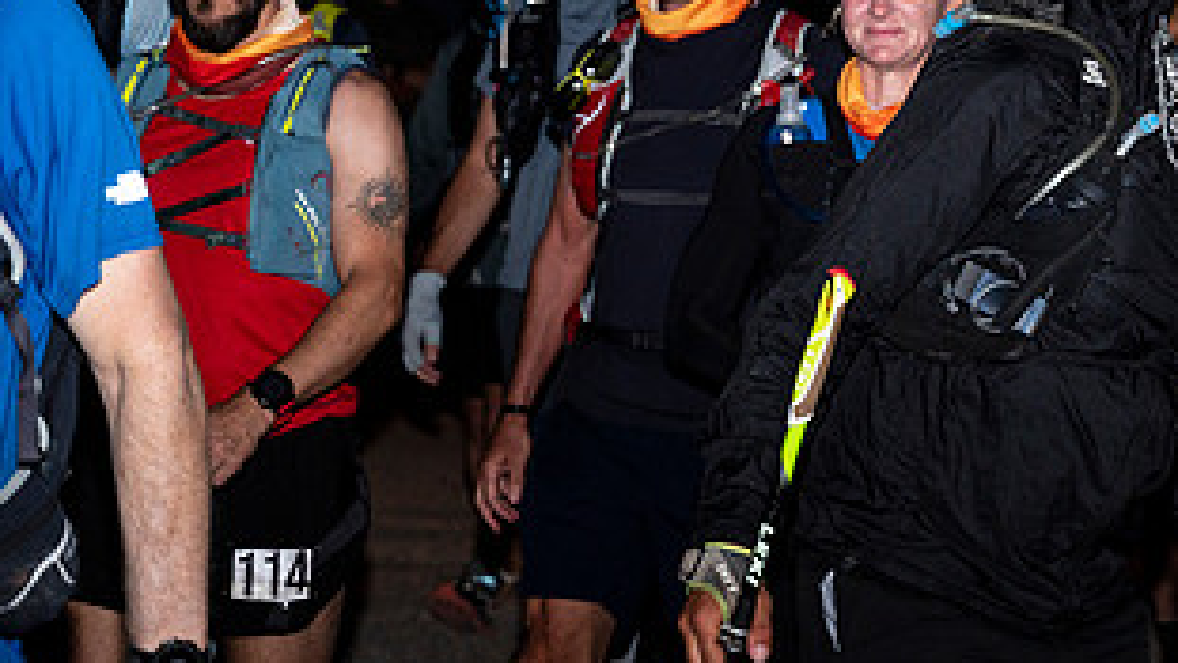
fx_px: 3842
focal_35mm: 123
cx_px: 1030
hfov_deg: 17.2
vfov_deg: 9.8
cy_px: 65
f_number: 4
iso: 320
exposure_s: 1/200
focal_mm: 63
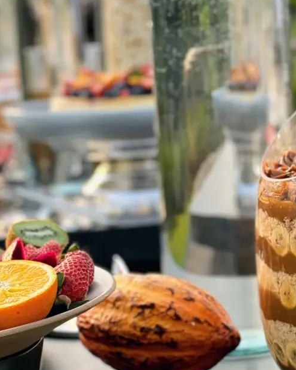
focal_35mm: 130
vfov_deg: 14.8
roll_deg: +2.2
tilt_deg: -7.9
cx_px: 230
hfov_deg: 11.8
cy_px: 217
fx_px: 1424
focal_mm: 6.76
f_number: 1.78
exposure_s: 1/1059
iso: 64
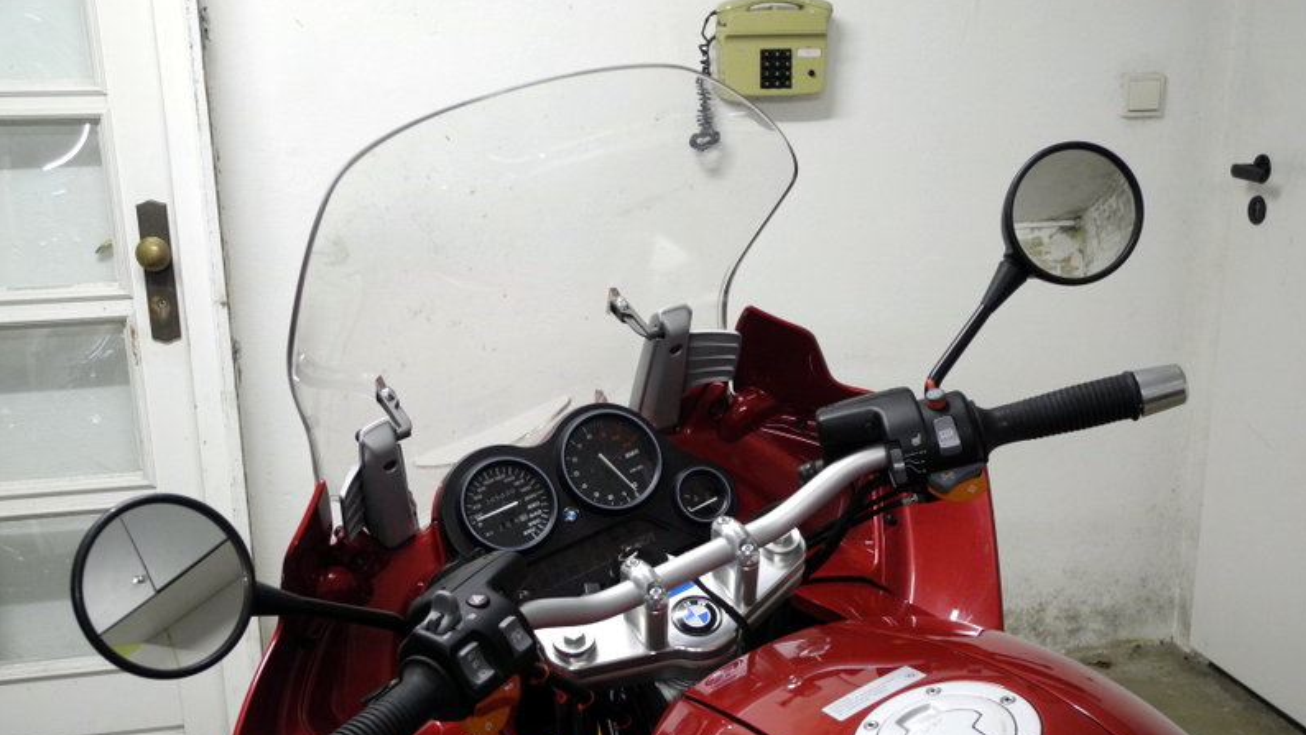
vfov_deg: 26.4
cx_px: 656
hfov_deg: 45.5
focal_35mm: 45
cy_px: 487
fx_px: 1559
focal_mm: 8.8
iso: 400
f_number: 3.2
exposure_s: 1/13
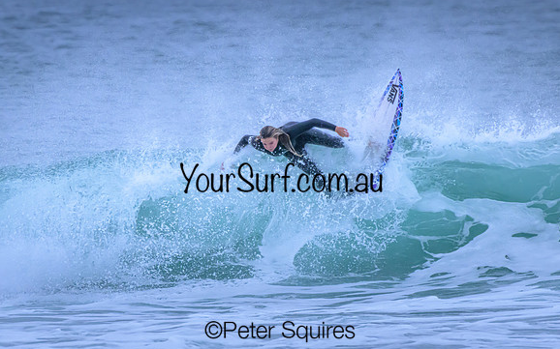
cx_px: 280
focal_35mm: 921
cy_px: 170
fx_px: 14053
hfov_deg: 2.3
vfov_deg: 1.4
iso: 14400
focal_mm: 900
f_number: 11
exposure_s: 1/500
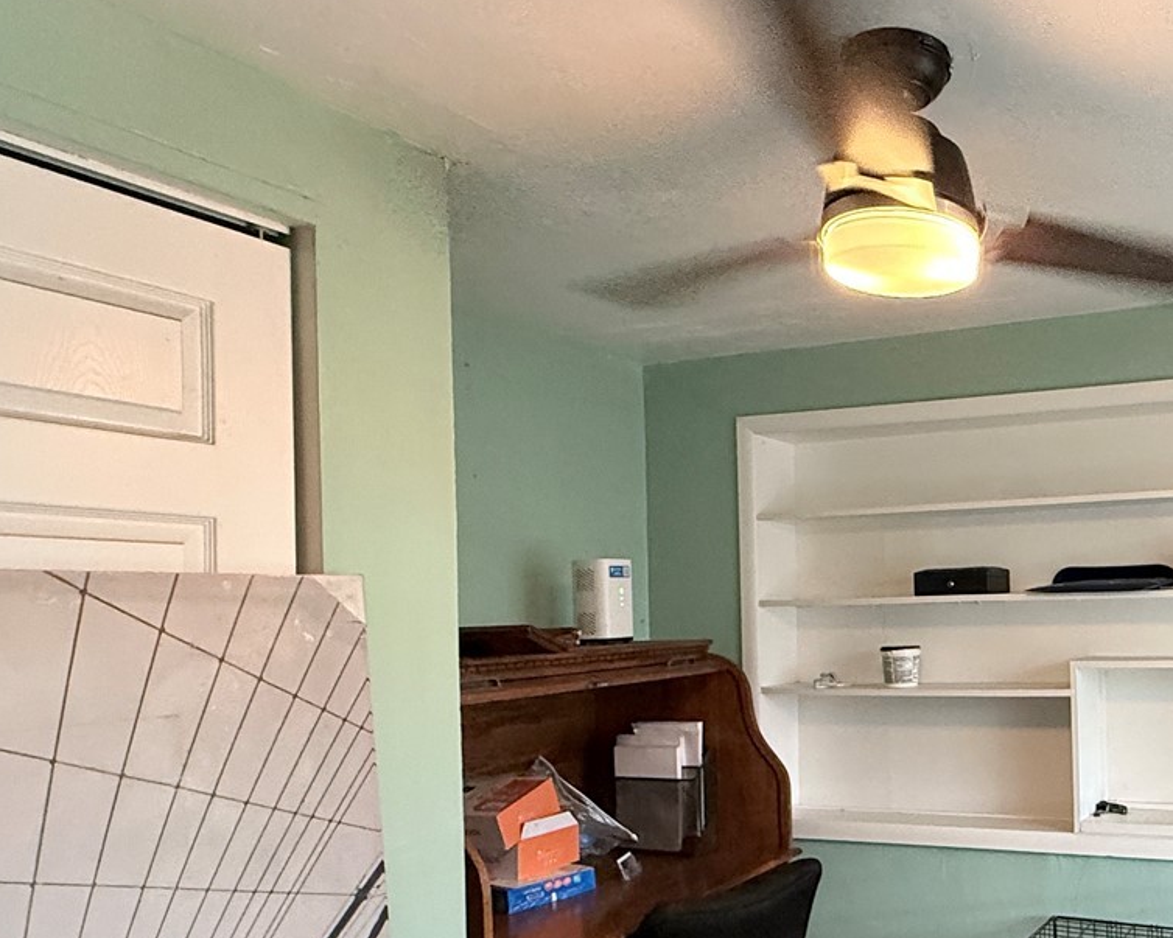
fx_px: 1007
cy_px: 588
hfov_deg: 53.0
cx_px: 1056
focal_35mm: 29
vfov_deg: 49.5
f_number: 2.2
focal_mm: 2.22
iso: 500
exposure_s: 1/60
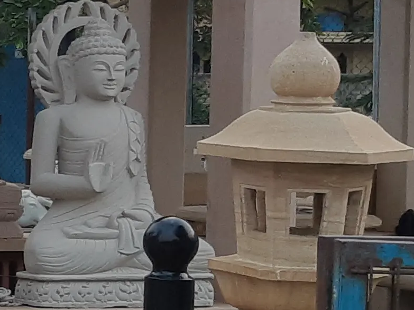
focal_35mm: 153
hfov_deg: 10.3
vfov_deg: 9.7
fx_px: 1830
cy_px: 162
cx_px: -720
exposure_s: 1/131
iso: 40
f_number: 1.7
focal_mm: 3.93
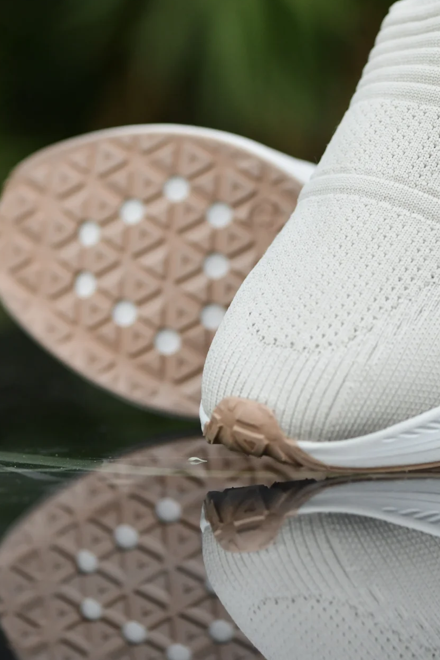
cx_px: 375
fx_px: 3190
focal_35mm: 174
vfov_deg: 11.8
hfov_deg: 7.9
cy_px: 153
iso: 1000
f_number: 3.2
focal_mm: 85
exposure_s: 1/160
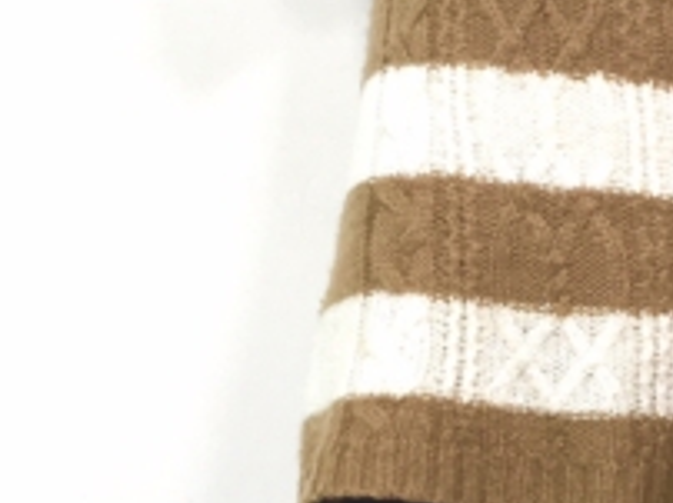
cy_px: 223
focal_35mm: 115
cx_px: 580
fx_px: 2233
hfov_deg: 16.9
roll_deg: -0.9
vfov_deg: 12.9
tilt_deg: -4.7
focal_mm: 4.15
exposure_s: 1/120
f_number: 2.2
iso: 32
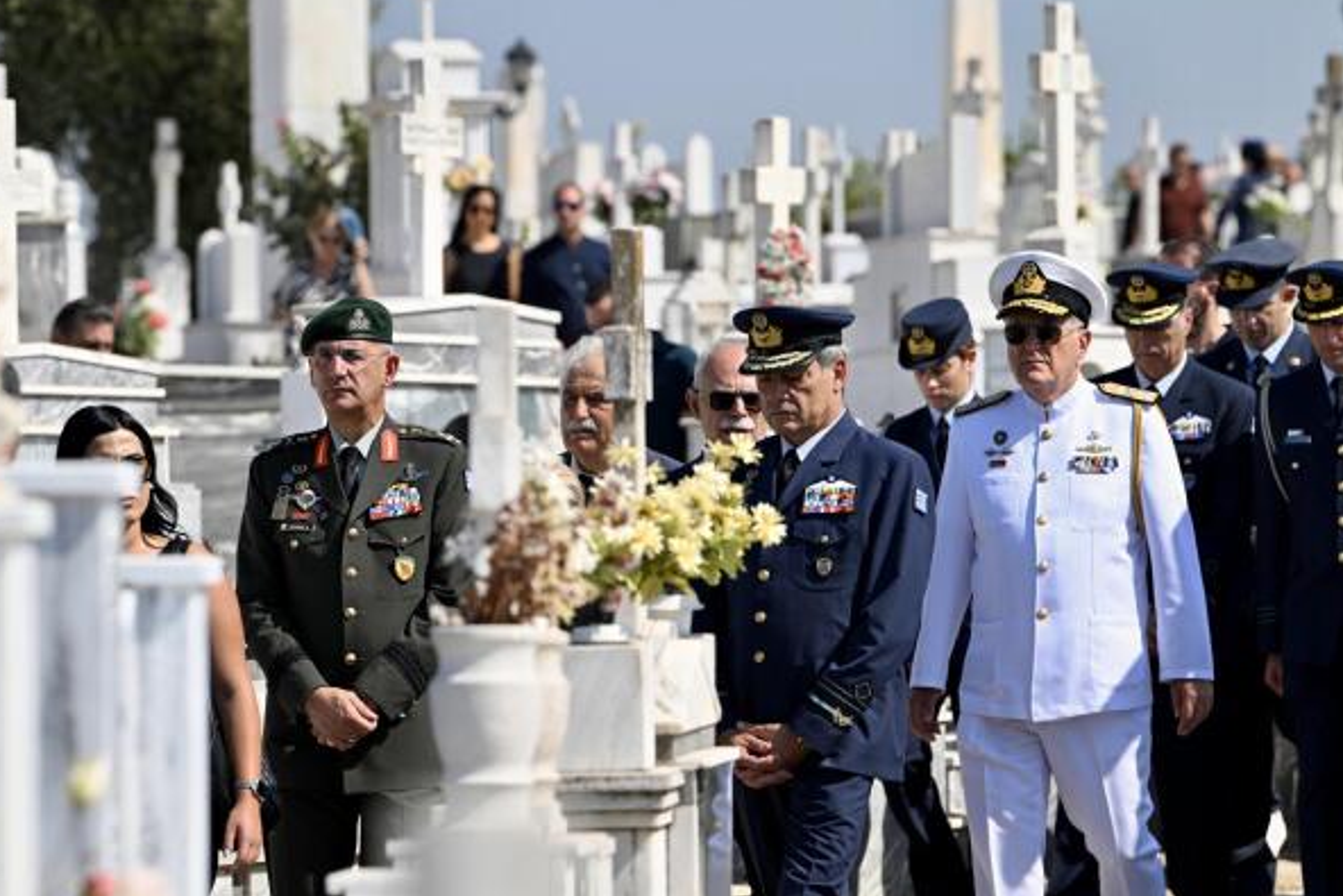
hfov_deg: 9.2
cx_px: 644
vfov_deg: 6.2
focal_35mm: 223
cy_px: 436
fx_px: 8321
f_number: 5.6
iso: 200
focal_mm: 200
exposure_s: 1/1600
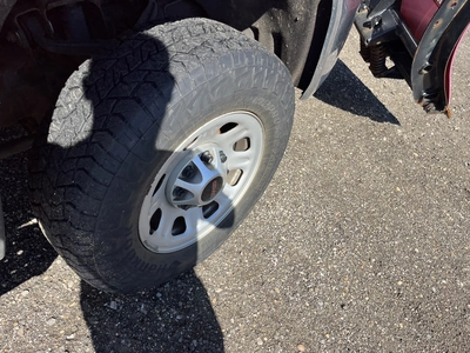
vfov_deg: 53.1
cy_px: 176
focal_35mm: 26
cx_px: 235
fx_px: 353
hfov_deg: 67.3
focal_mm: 5.1
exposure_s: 1/1832
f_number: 1.6
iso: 50
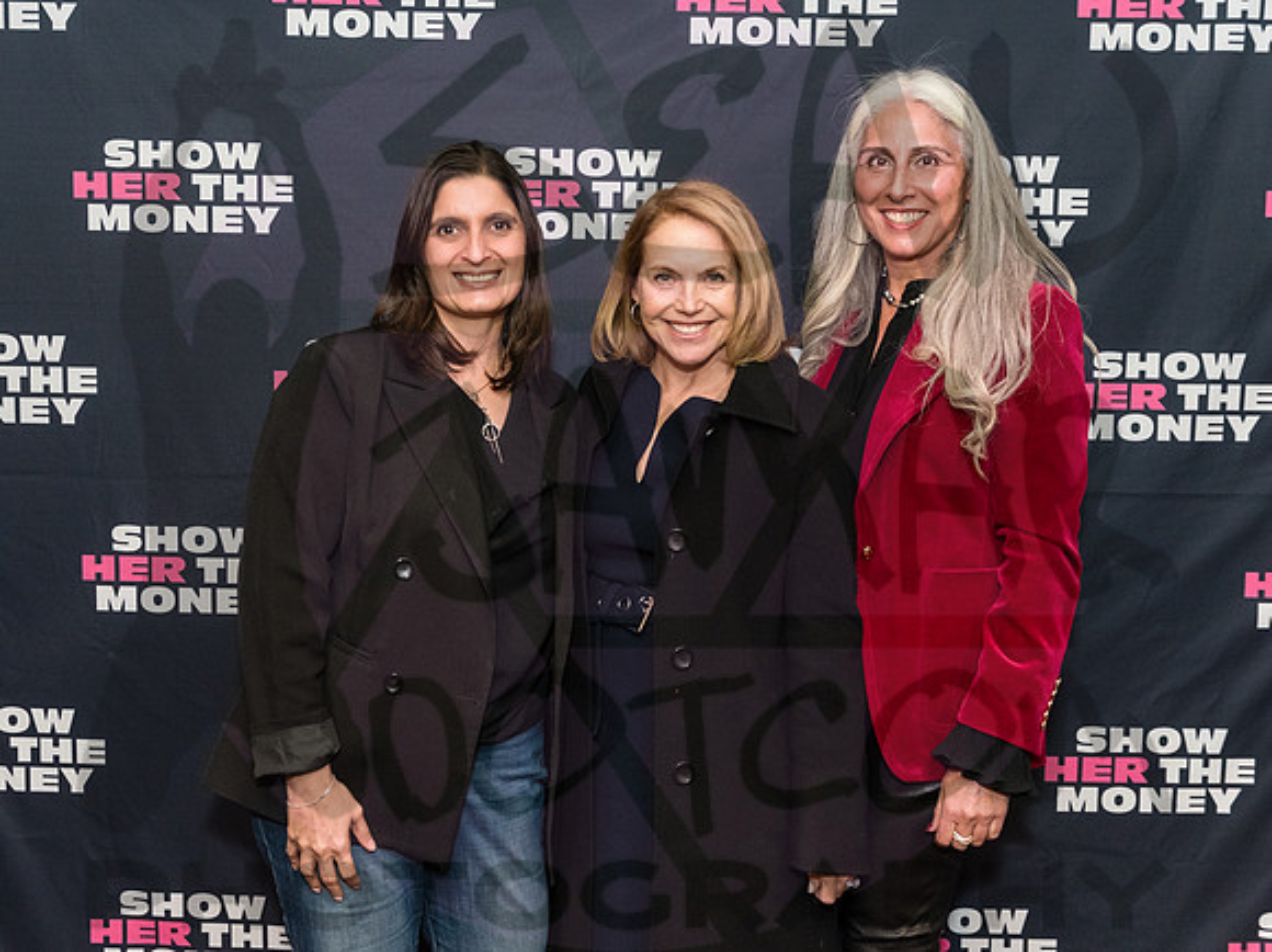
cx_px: 591
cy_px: 475
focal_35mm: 39
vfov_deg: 37.0
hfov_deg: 48.1
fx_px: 1424
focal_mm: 32
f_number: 3.5
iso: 3200
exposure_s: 1/200
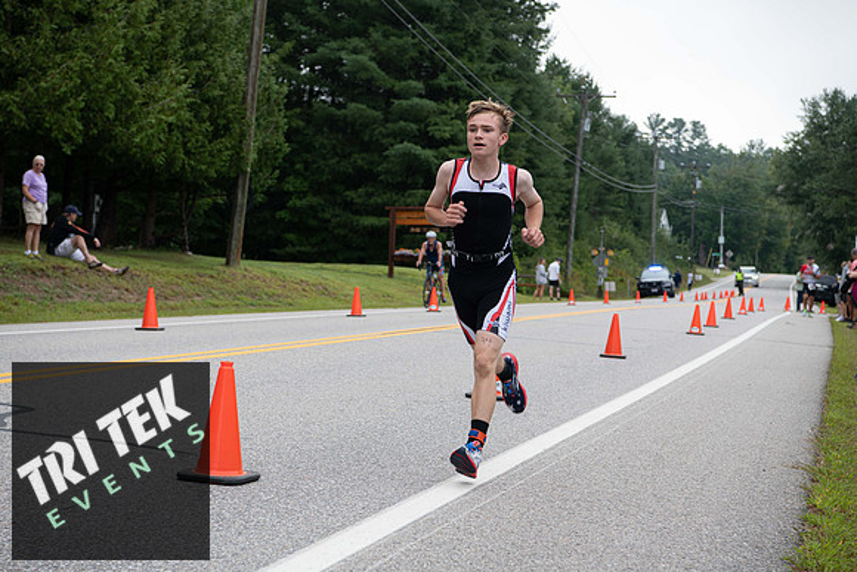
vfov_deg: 19.5
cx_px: 428
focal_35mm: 70
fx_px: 1667
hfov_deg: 28.8
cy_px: 286
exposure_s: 1/250
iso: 200
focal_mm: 70
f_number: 5.6
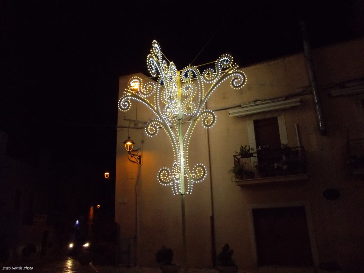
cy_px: 136
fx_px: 315
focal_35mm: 30
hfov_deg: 60.0
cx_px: 182
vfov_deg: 46.8
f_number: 3.4
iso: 800
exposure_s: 1/125
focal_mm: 5.3
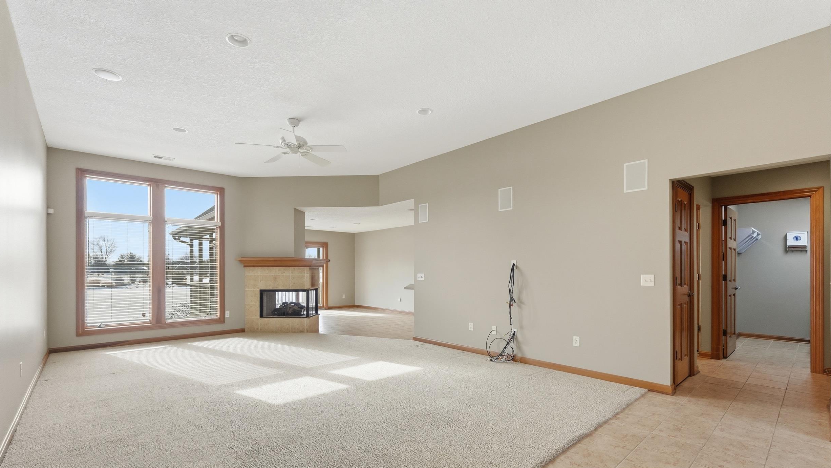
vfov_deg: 66.8
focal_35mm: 16
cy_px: 266
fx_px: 353
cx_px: 410
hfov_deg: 99.4
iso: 800
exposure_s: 1/4000
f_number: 4
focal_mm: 10
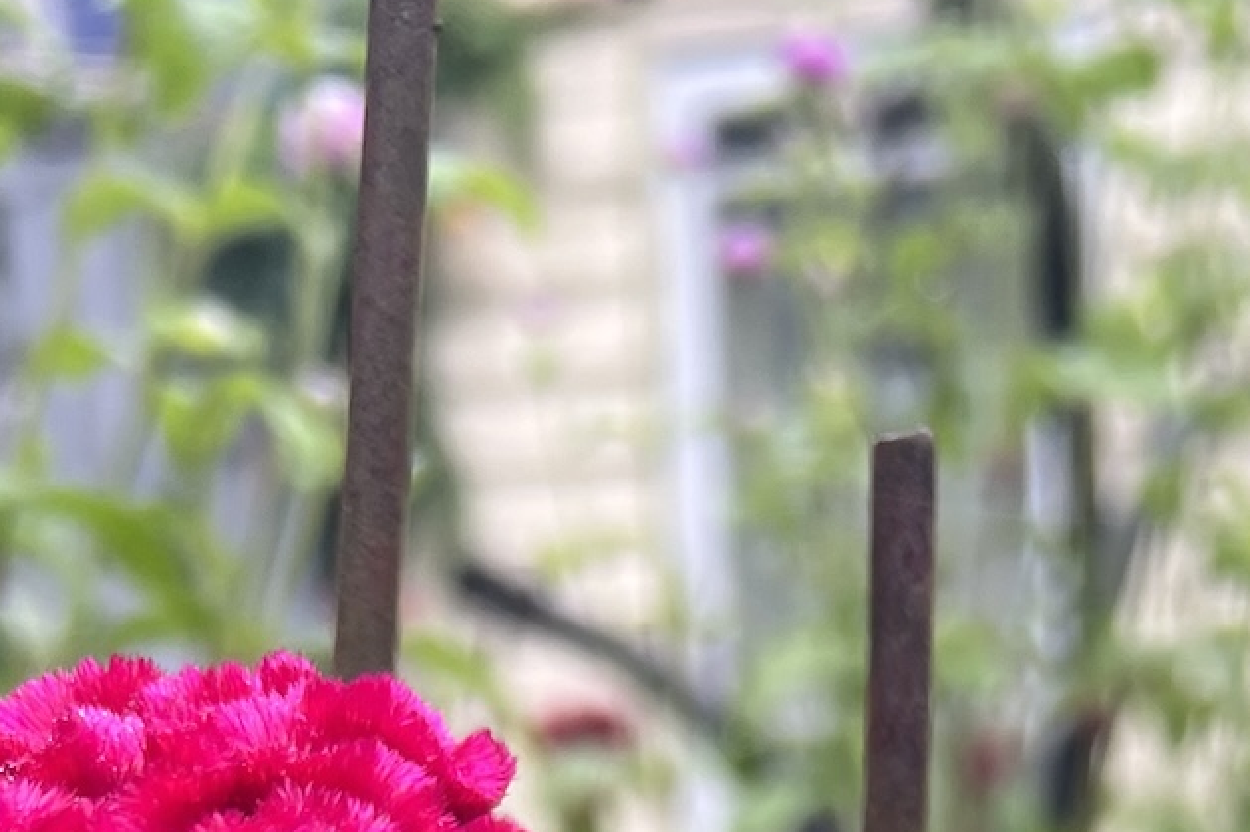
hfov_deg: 23.6
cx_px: 767
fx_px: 2985
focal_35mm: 86
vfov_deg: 12.6
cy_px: 1956
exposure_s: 1/290
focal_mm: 5.7
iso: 40
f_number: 1.5
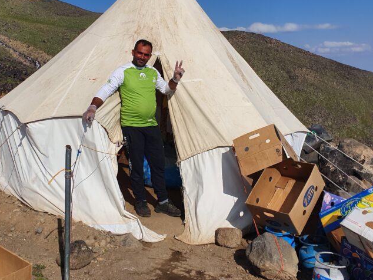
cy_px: 69
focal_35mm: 42
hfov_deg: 44.8
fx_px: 452
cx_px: 171
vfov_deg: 33.6
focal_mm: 4.32
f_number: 2.4
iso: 50
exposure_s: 1/4752
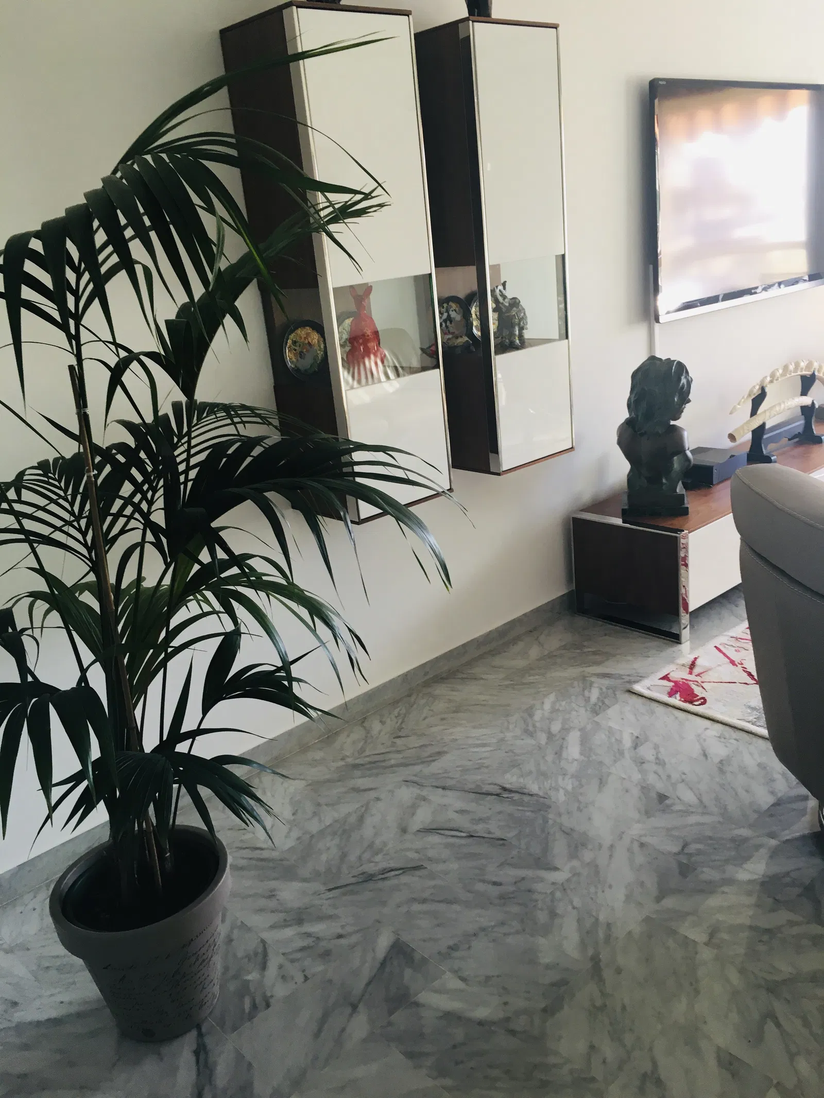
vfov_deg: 61.7
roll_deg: +6.8
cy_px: 549
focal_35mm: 29
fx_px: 920
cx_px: 412
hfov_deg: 48.2
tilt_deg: -20.6
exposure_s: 1/33
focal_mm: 4.15
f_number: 2.2
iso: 25
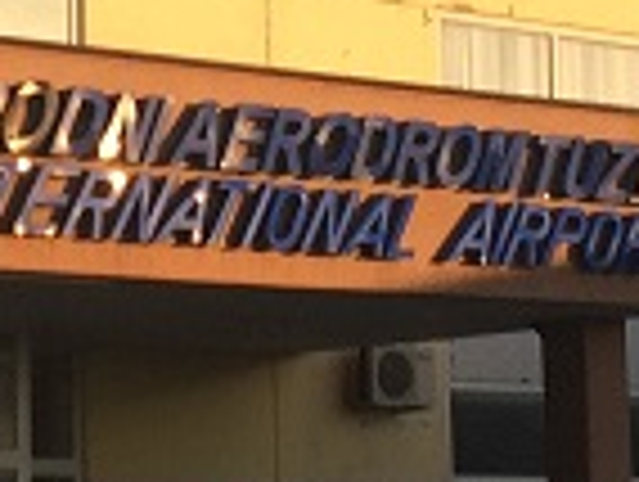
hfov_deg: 11.4
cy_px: 126
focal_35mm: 172
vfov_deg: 8.6
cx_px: 0
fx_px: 3180
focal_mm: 4.12
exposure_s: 1/1208
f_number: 2.2
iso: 32
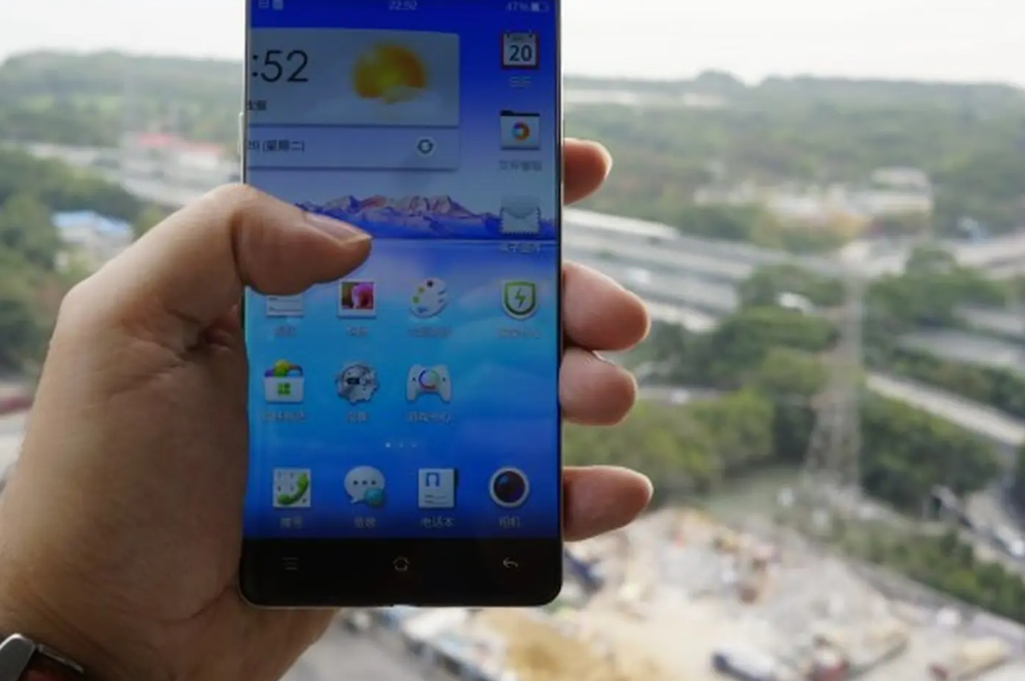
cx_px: 399
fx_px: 1166
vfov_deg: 32.5
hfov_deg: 47.1
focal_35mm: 41
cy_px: 297
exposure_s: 1/100
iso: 100
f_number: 7.1
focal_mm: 20
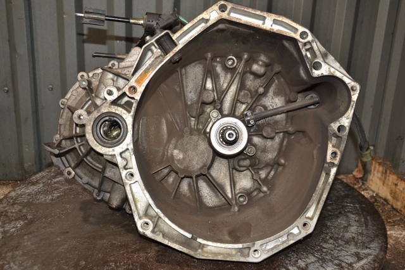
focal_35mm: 42
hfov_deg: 46.4
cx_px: 202
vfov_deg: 31.9
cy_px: 135
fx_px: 472
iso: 800
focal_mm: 28
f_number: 5
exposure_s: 1/60
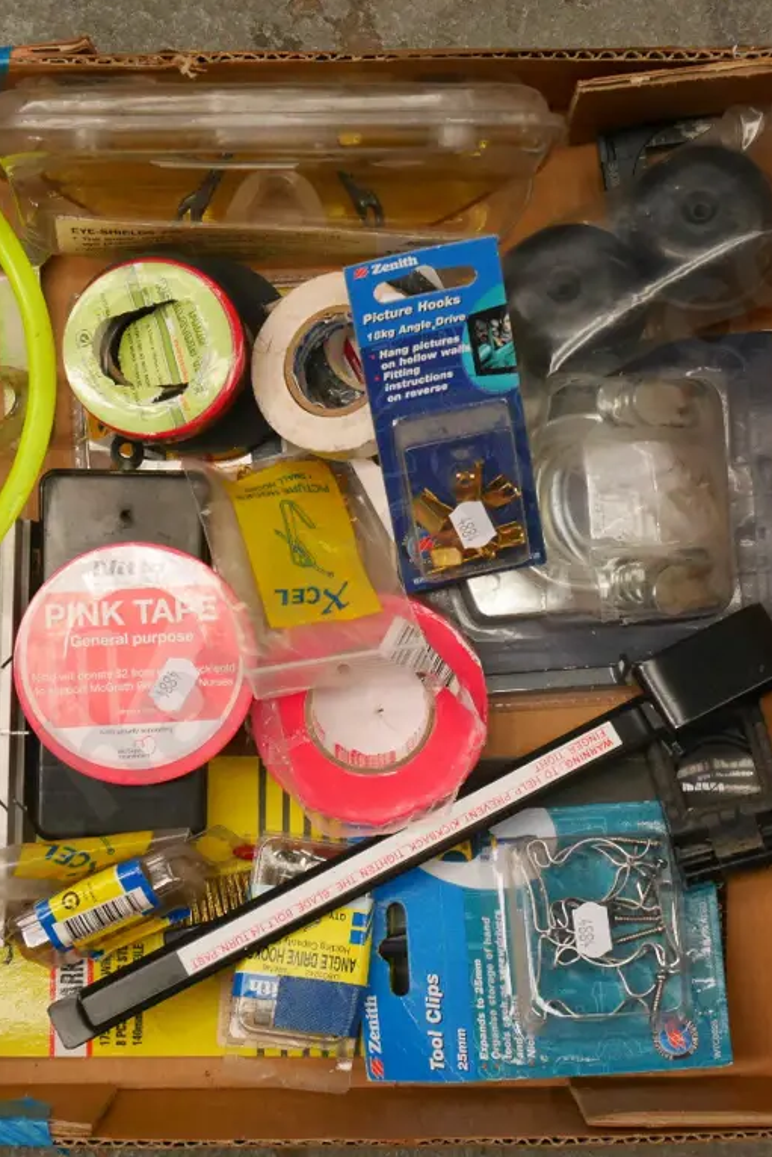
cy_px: 578
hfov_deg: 15.4
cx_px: 360
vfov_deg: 22.9
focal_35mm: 89
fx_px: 2861
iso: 3200
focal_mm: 32
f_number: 5.6
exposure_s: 1/125
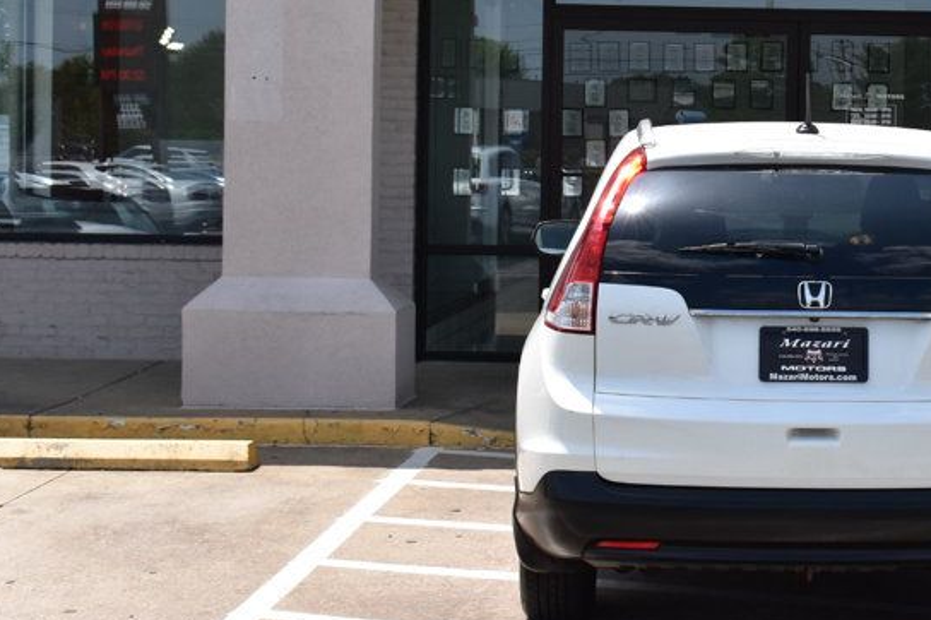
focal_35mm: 82
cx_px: 866
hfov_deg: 24.0
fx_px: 2118
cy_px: 199
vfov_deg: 16.6
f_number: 11
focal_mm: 29
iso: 400
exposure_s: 1/500
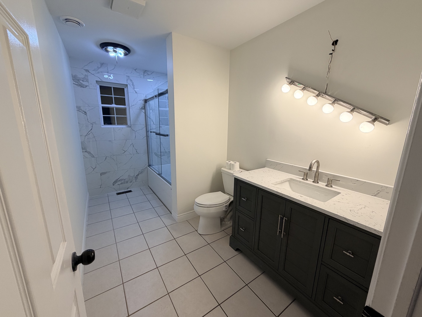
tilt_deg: -11.6
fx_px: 171
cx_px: 211
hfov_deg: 102.1
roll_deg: -0.5
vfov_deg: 85.7
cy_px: 158
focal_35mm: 14
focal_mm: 2.22
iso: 125
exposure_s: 1/120
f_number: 2.2
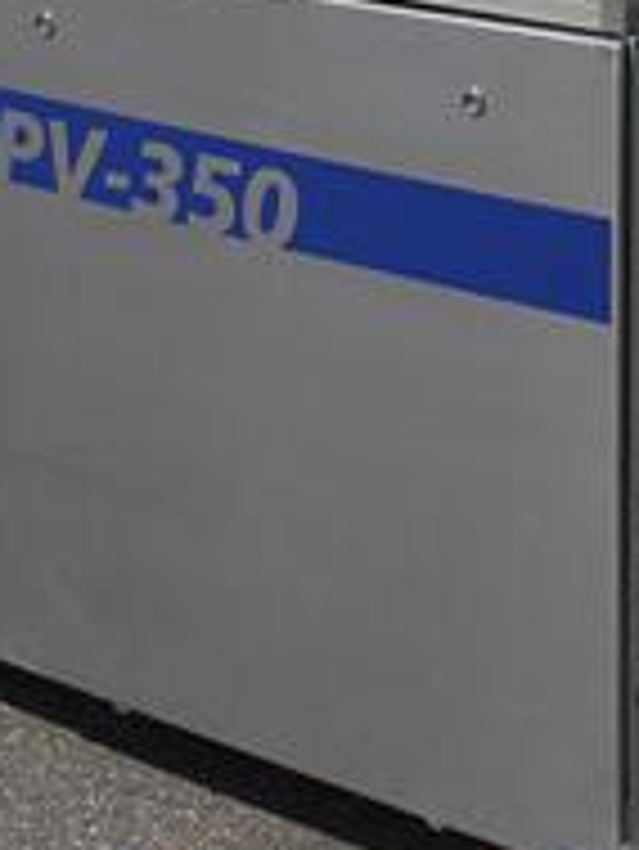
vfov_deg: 15.7
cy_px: -94
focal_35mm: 122
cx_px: 189
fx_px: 2999
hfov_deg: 12.1
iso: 100
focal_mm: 18
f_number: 9
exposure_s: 1/400
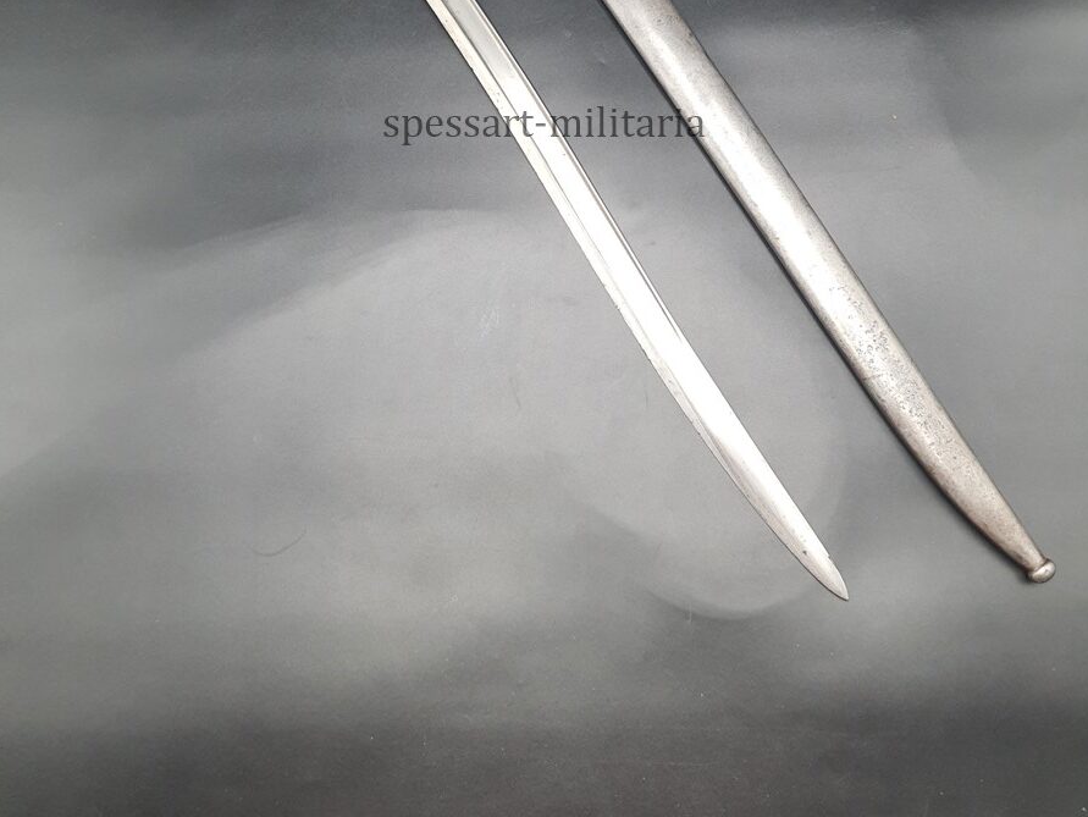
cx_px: 548
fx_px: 1101
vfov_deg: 38.6
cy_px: 123
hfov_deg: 52.6
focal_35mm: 35
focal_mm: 4.32
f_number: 1.7
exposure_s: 1/100
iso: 160
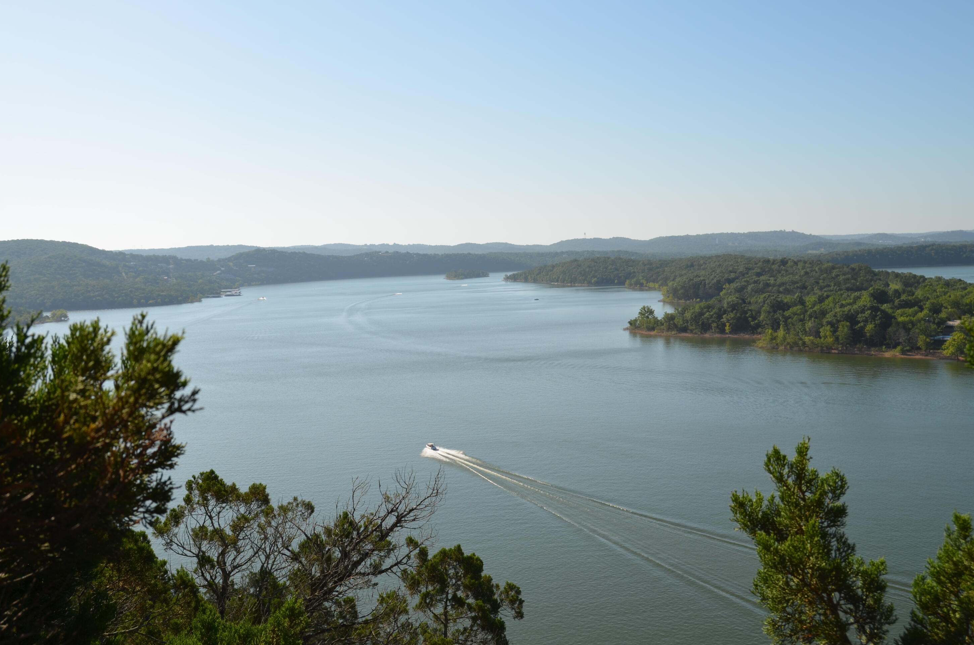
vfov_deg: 35.8
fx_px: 999
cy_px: 320
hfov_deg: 52.0
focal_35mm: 37
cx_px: 475
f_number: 9.5
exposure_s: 1/350
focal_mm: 24
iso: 100
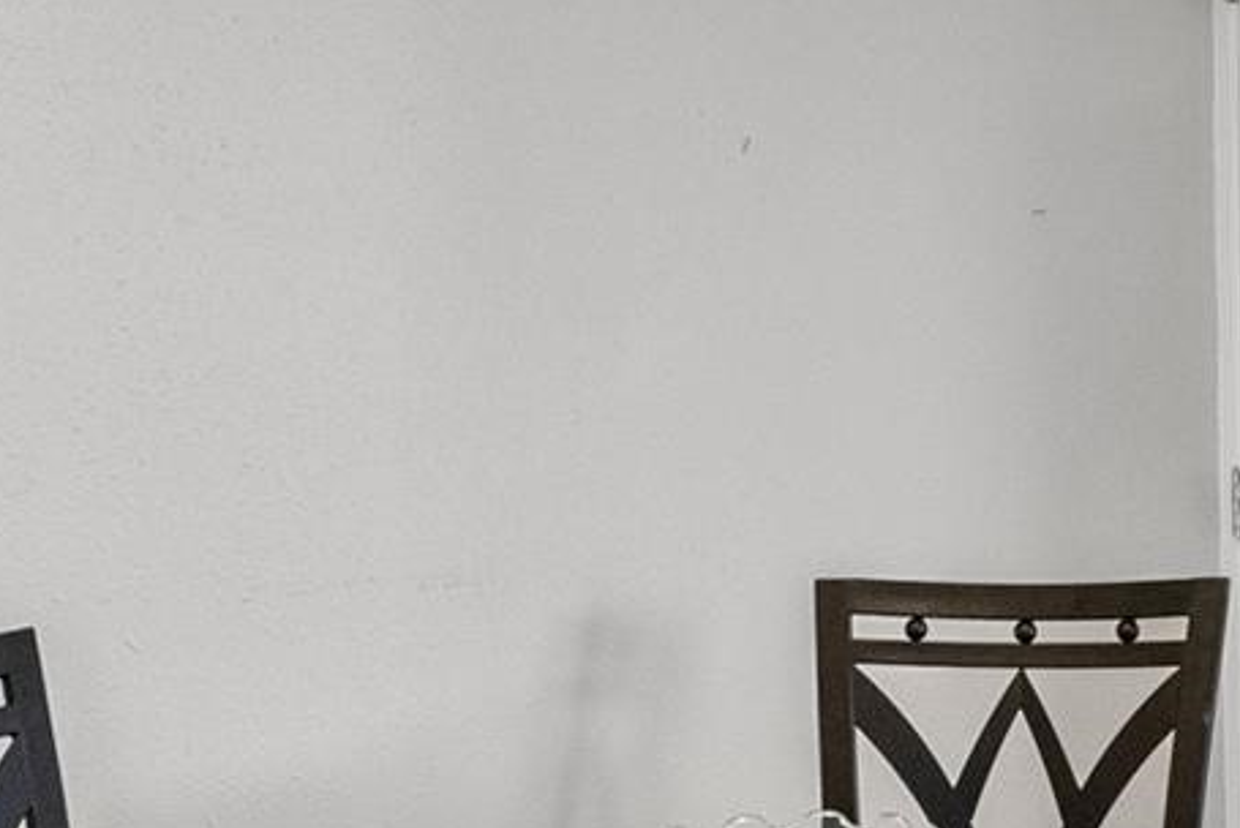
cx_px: 1158
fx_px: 2559
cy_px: 394
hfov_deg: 26.2
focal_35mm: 74
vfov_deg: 18.4
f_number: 9
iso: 2000
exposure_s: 1/15
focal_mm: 16.5
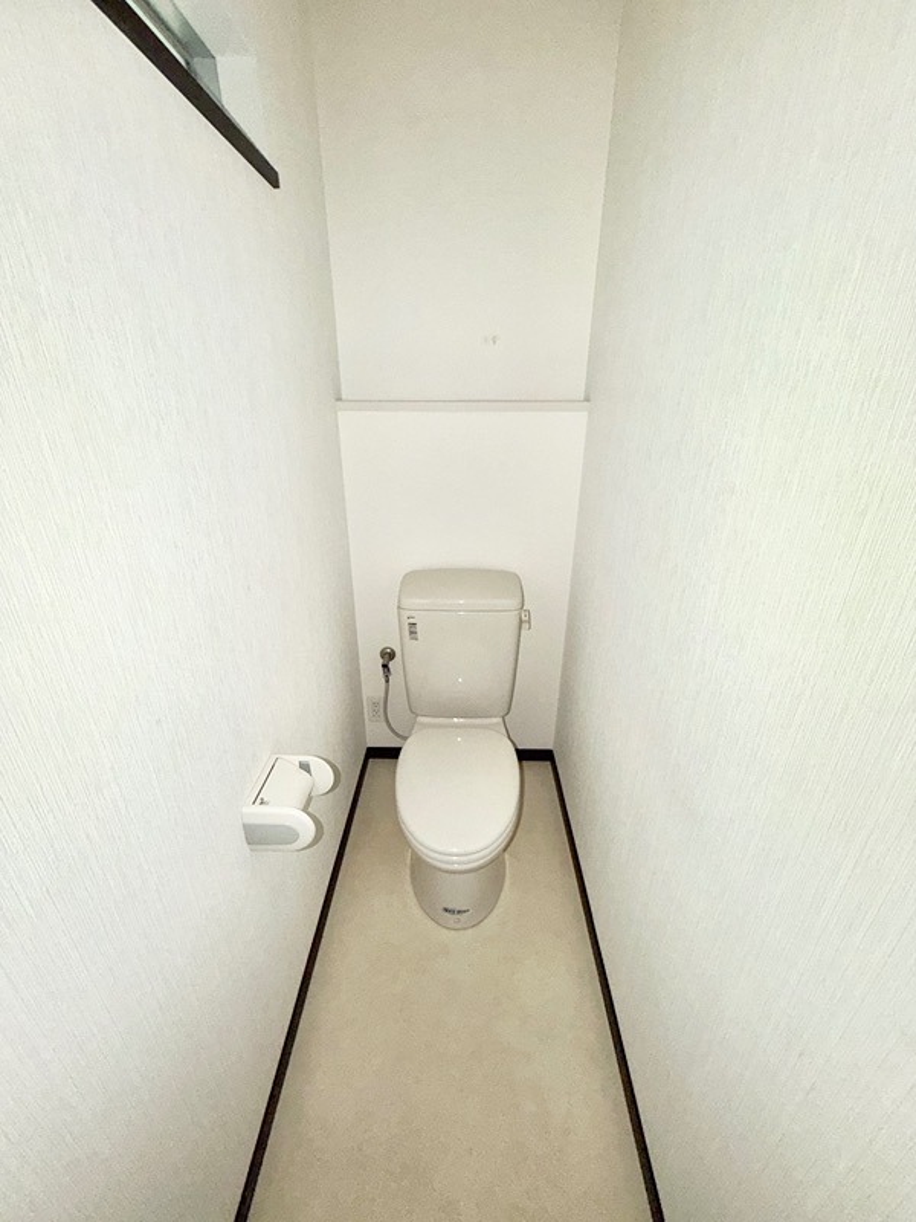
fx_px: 494
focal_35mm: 14
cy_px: 611
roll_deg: -0.8
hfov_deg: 85.7
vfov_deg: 102.1
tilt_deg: -24.1
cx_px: 458
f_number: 2.2
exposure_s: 1/60
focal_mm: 2.22
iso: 125
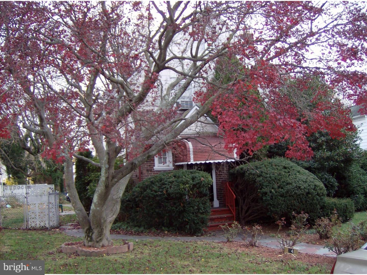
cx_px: 184
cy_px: 138
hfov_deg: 51.4
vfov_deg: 39.7
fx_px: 382
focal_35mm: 36
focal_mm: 6
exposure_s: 1/235
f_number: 2.8
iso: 100
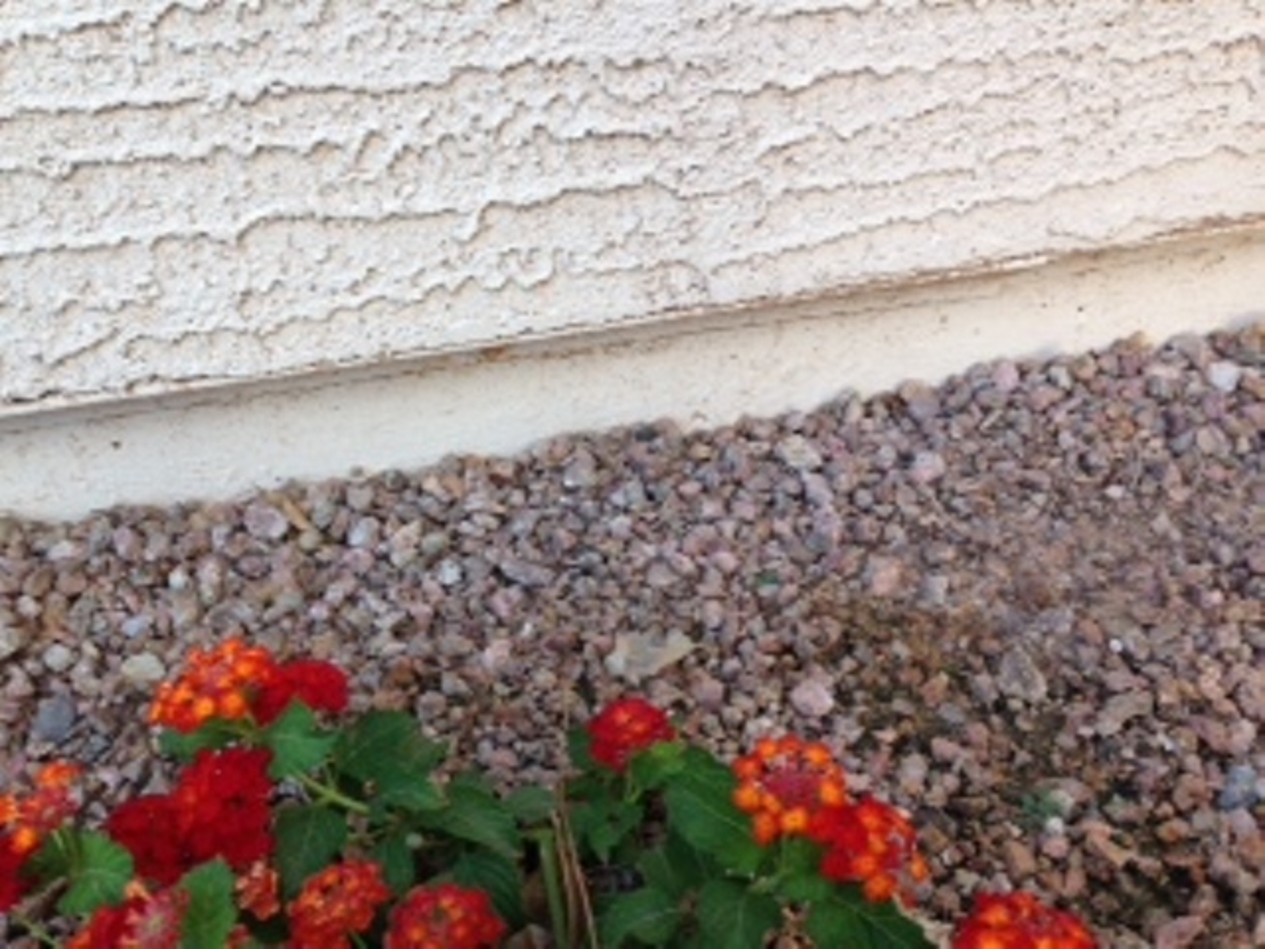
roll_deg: +2.0
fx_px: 1206
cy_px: 474
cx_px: 632
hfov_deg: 55.4
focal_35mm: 33
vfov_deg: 42.9
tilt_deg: -33.6
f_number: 2.4
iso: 50
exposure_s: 1/129
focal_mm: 4.12
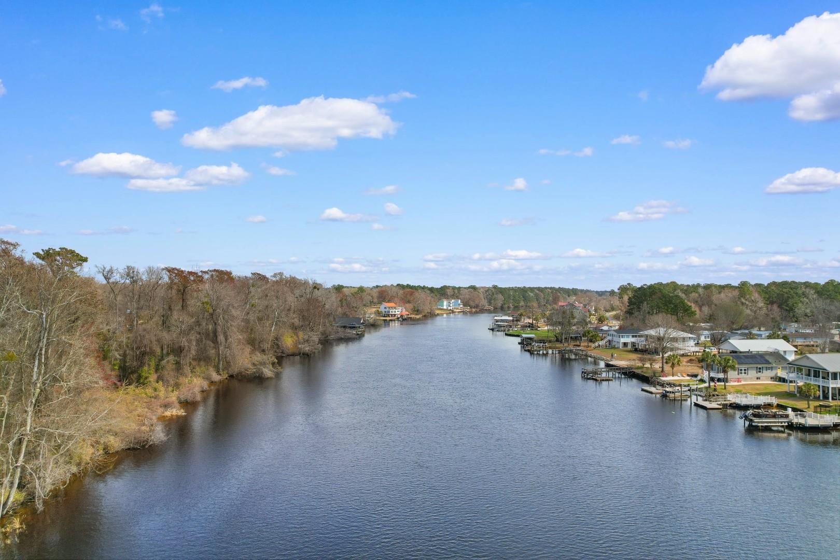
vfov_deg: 57.2
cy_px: 280
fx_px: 513
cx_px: 420
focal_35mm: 22
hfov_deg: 78.6
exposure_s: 1/730
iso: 120
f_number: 2.8
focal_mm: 8.38
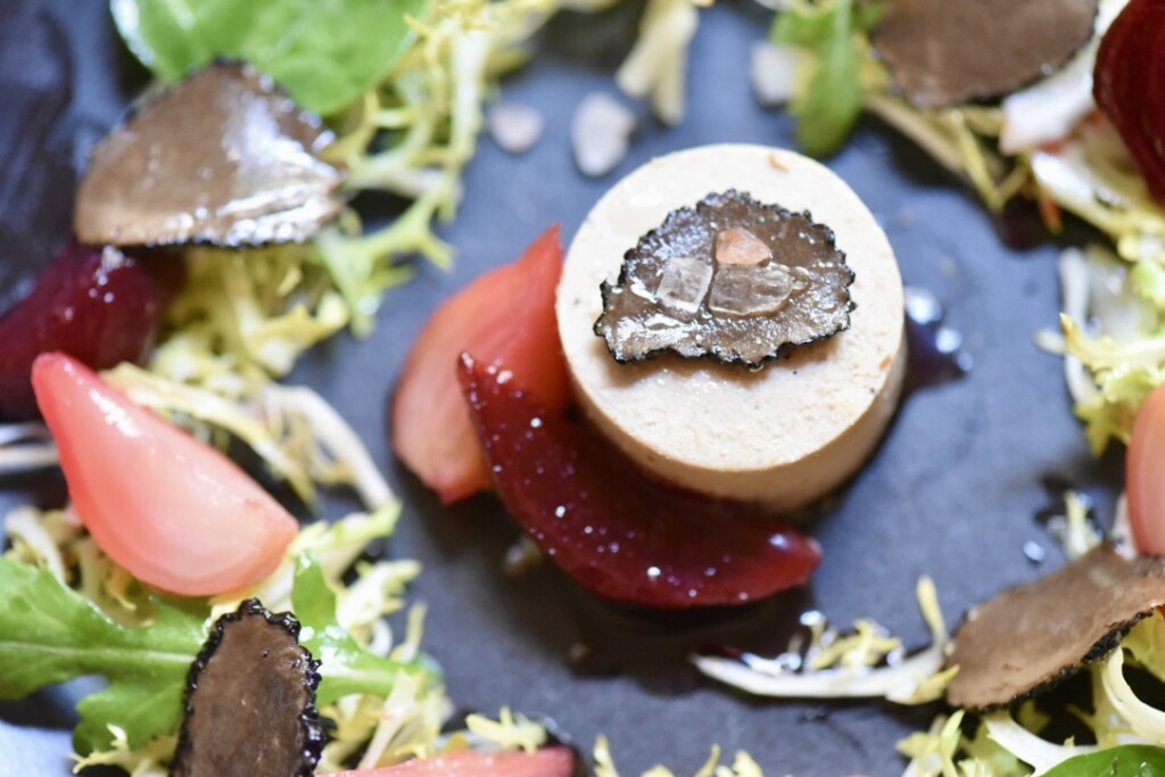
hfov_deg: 19.5
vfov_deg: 13.0
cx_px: 582
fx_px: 3398
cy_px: 388
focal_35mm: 105
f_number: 5
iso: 8000
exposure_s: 1/100
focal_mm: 105
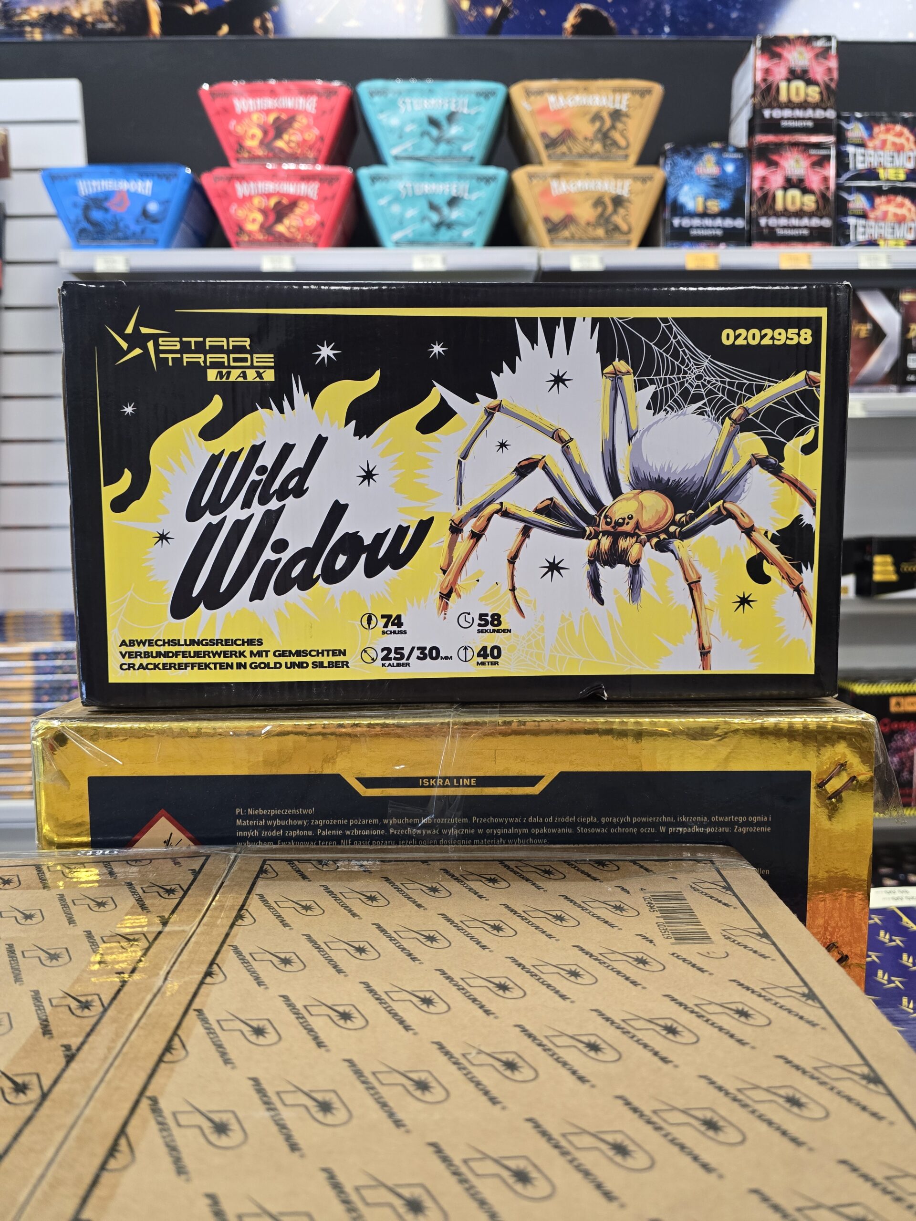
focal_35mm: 23
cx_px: 458
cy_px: 610
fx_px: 811
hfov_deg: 58.9
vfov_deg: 73.9
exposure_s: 1/100
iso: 320
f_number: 1.7
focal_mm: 6.3
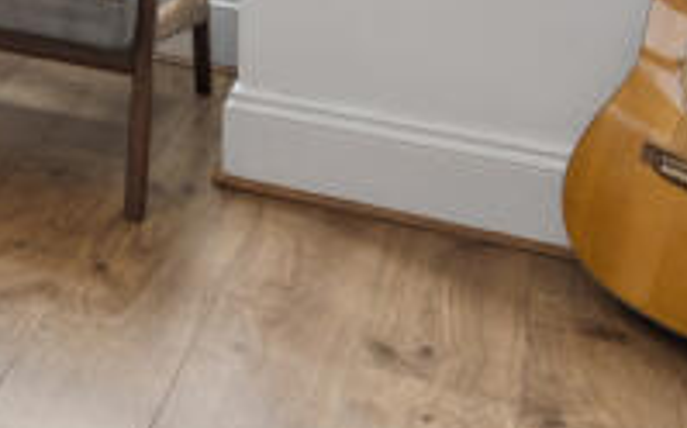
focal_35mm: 84
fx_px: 1571
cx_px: -539
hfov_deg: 19.0
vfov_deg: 13.1
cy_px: -468
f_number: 11
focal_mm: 16
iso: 400
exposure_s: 1/13
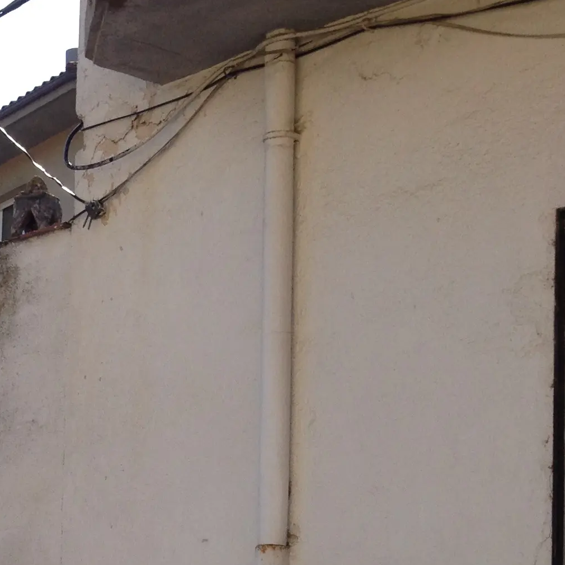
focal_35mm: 100
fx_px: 1847
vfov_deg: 16.8
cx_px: -343
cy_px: 639
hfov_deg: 15.7
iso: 50
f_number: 2.4
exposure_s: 1/824
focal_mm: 4.28
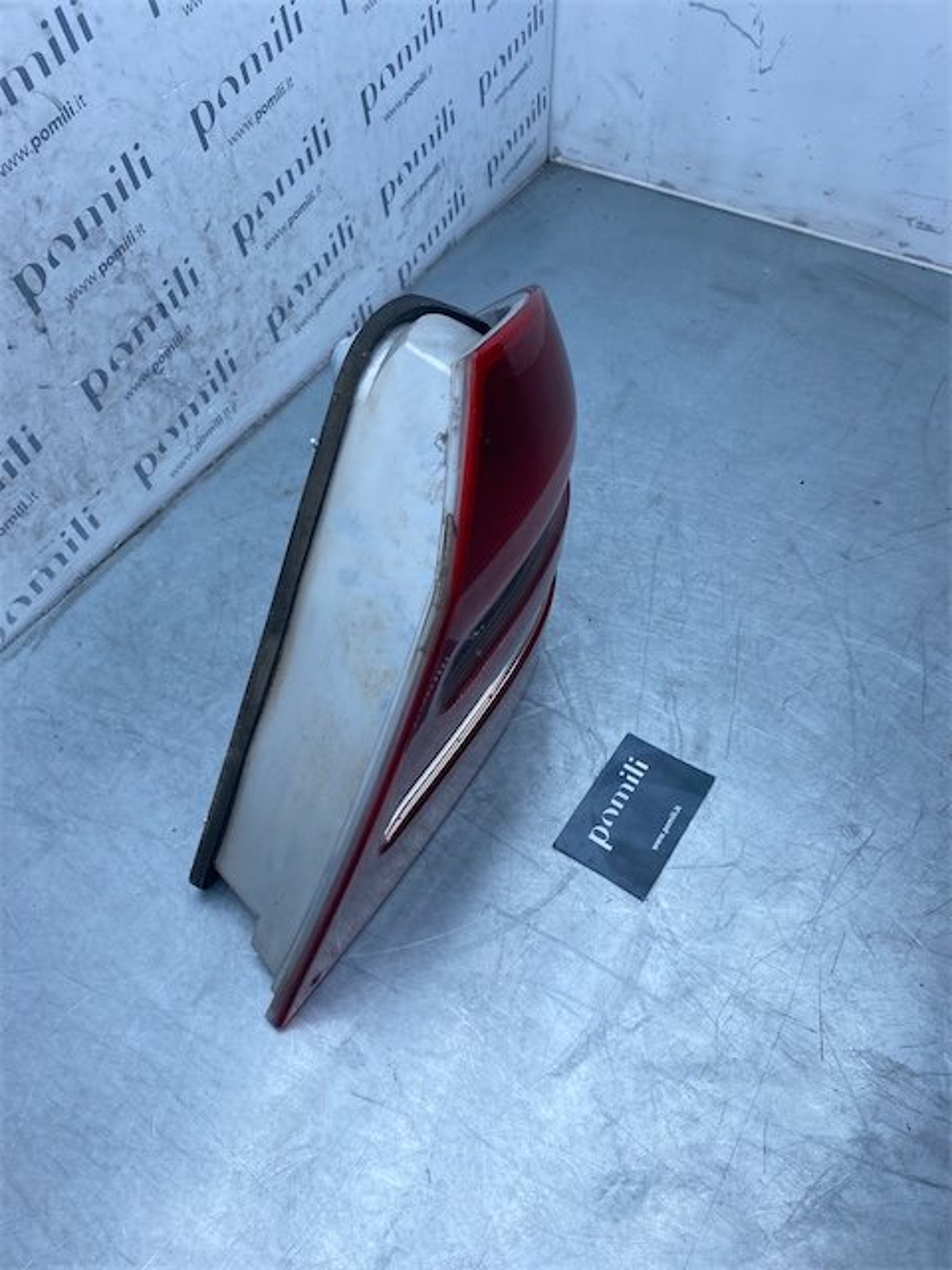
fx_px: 953
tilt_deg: -53.4
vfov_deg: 67.3
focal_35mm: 26
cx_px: 476
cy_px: 635
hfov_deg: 53.1
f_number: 1.8
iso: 32
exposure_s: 1/1063
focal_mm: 4.25
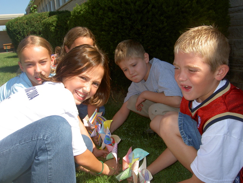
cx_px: 122
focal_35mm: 34
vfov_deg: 41.8
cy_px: 92
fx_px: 239
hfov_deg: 54.0
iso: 50
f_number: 4.7
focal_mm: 5.6
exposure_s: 1/320
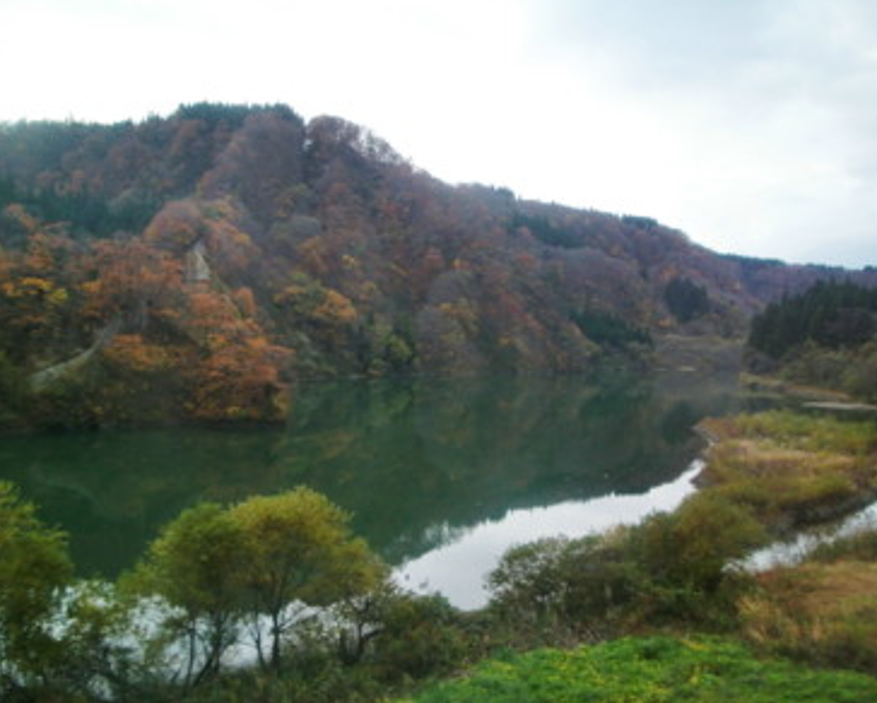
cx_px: 431
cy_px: 347
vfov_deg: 48.6
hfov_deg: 58.7
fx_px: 780
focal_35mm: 30
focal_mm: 4.65
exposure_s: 1/160
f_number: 2.6
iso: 64
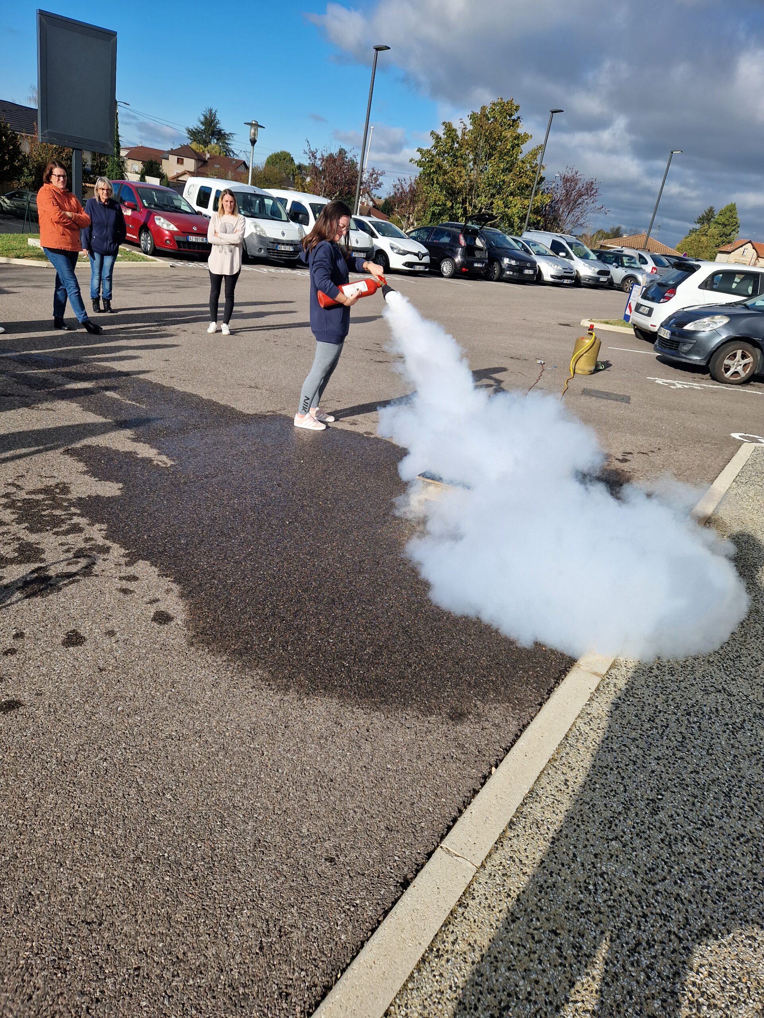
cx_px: 382
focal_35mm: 23
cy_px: 509
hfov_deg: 58.9
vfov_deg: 73.9
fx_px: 677
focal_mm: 5.4
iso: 50
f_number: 1.8
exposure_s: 1/1712
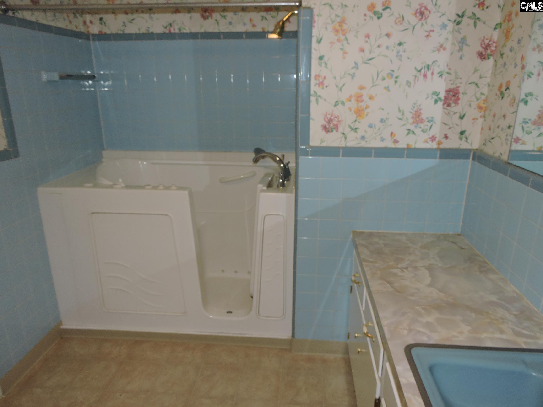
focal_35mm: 24
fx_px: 376
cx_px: 272
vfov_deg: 56.8
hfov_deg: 71.6
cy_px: 204
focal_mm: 4.3
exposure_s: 1/30
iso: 200
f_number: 3.3
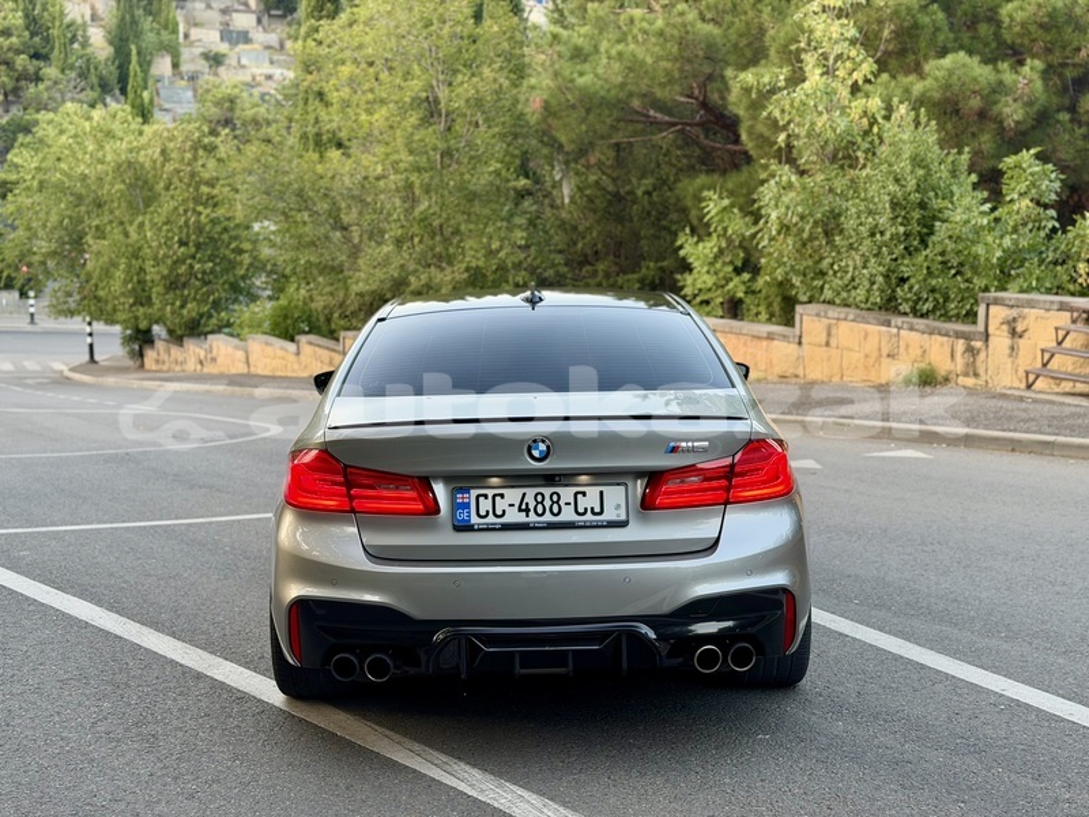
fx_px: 1510
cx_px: 544
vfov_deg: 30.3
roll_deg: -0.4
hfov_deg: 39.7
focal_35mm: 48
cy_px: 408
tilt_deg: -10.2
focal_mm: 6.76
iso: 100
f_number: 1.78
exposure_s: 1/83
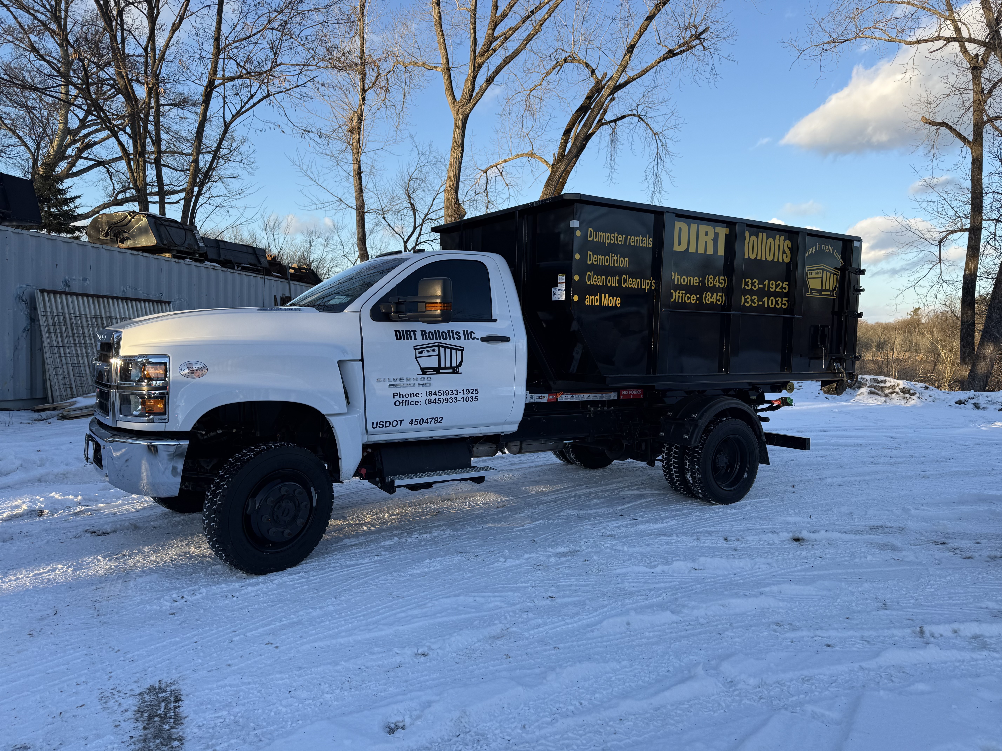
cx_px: 501
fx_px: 695
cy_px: 376
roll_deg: -2.3
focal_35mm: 24
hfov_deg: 71.6
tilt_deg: -4.2
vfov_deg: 56.8
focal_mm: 6.76
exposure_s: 1/1250
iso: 80
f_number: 1.78
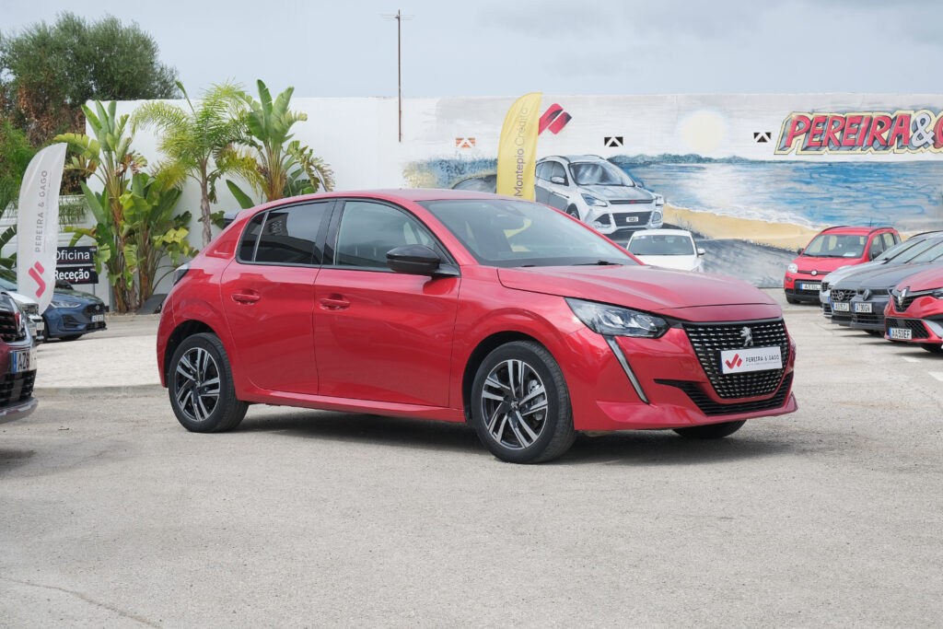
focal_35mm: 59
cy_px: 314
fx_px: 1546
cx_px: 472
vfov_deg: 23.0
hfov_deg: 33.9
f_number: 9
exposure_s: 1/180
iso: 160
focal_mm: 39.6
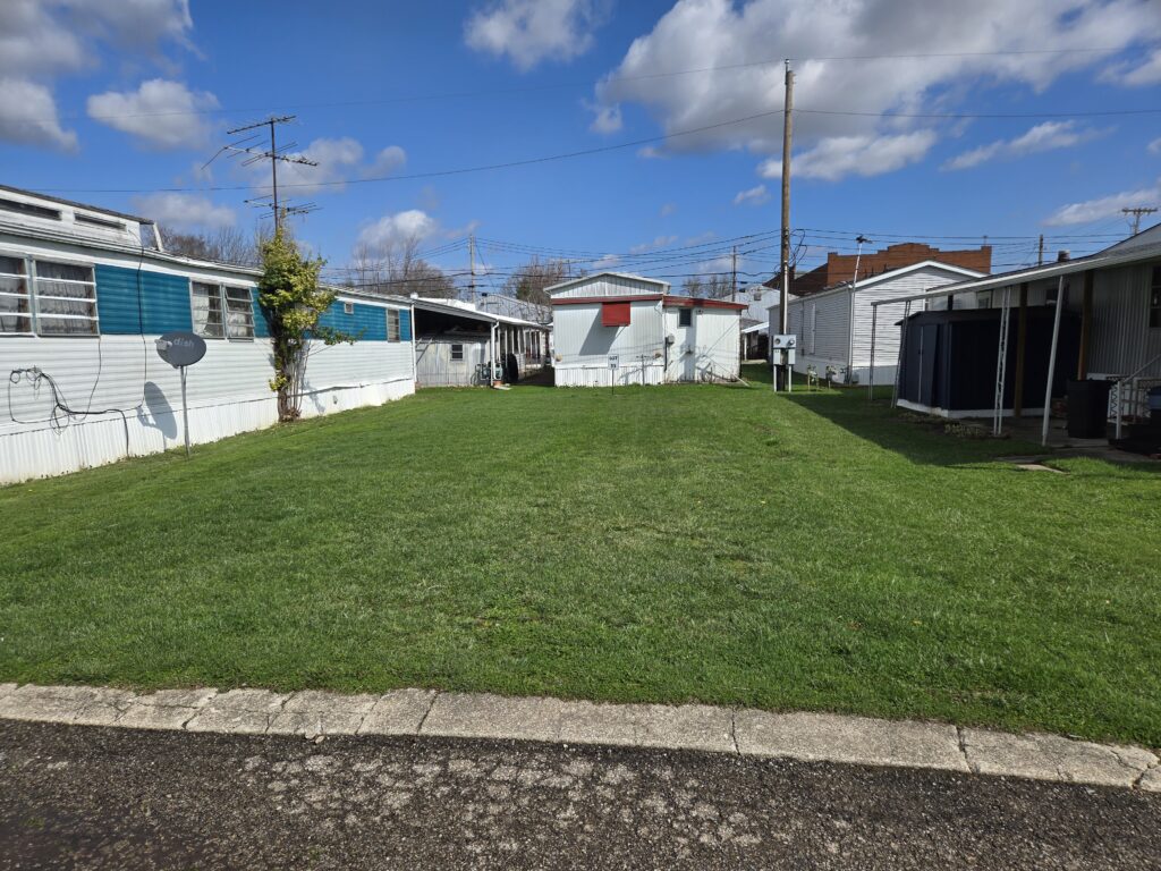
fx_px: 771
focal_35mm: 23
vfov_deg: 58.9
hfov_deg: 73.9
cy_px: 436
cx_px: 580
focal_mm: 5.4
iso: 25
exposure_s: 1/3067
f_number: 1.8
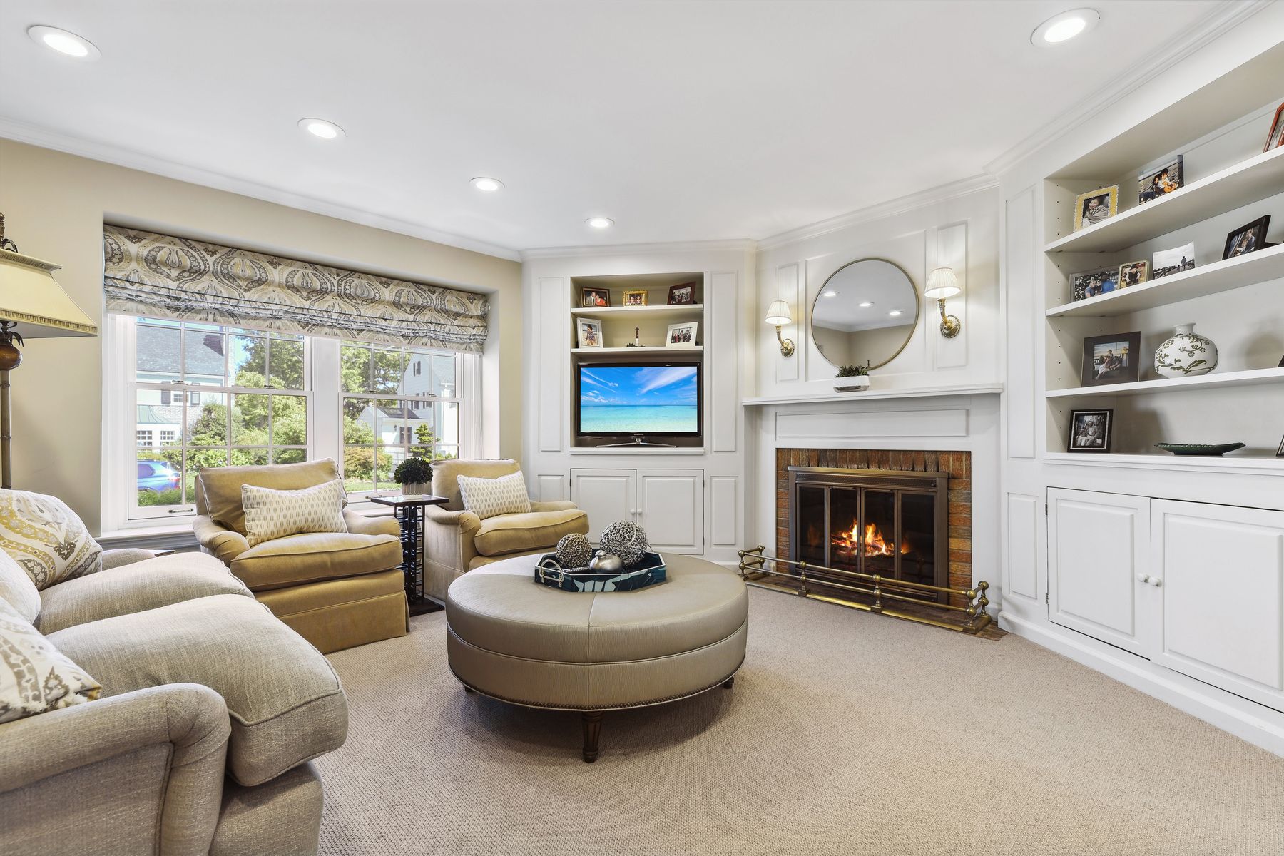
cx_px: 642
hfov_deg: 96.7
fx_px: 571
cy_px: 428
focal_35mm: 16
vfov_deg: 73.7
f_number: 8
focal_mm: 16
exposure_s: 1/20
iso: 79
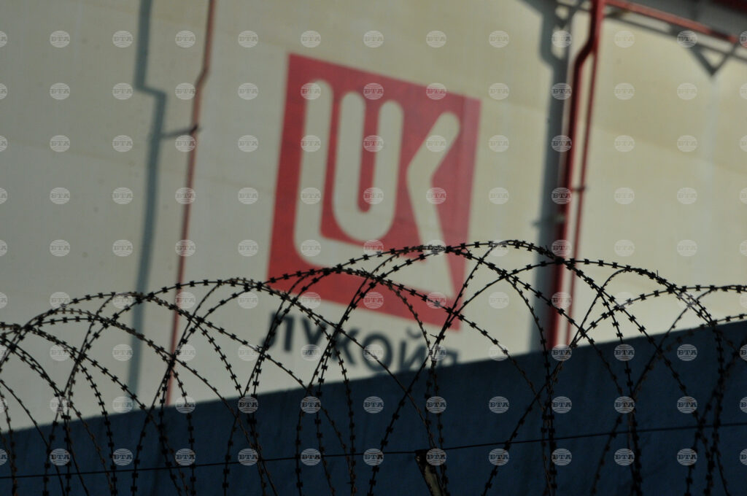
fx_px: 9326
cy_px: 248
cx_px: 374
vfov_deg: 3.0
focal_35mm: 450
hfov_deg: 4.6
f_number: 16
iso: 640
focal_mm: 300
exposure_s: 1/1000
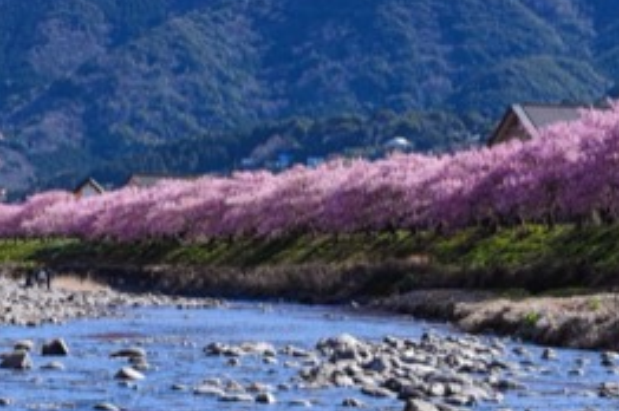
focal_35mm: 152
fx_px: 2610
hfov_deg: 13.5
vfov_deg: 9.0
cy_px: 138
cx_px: 260
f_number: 9
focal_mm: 83
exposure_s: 1/1250
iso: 640
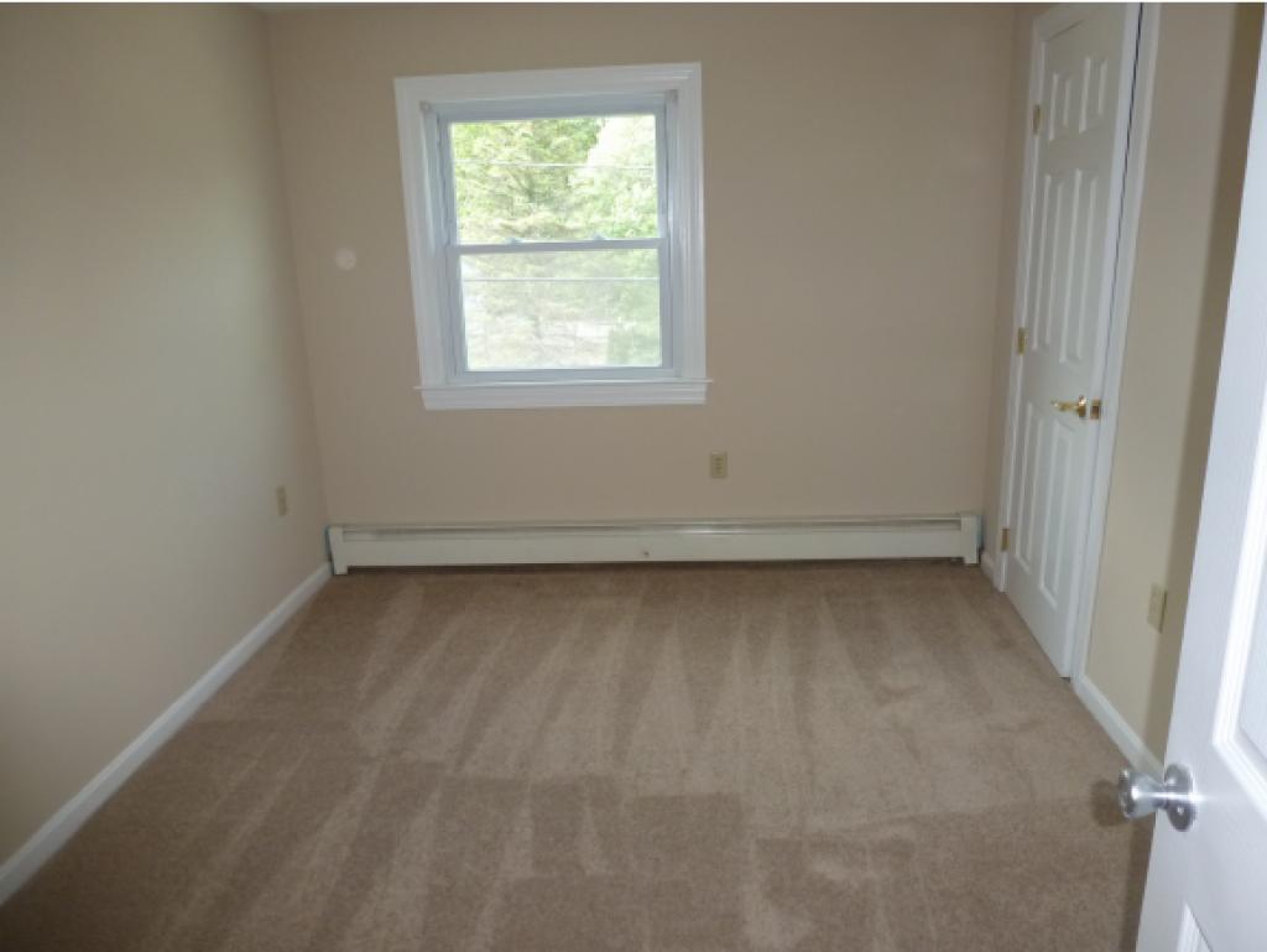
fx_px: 879
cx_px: 634
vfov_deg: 56.9
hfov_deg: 71.6
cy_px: 476
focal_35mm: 24
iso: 160
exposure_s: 1/60
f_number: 3.3
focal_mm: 4.3
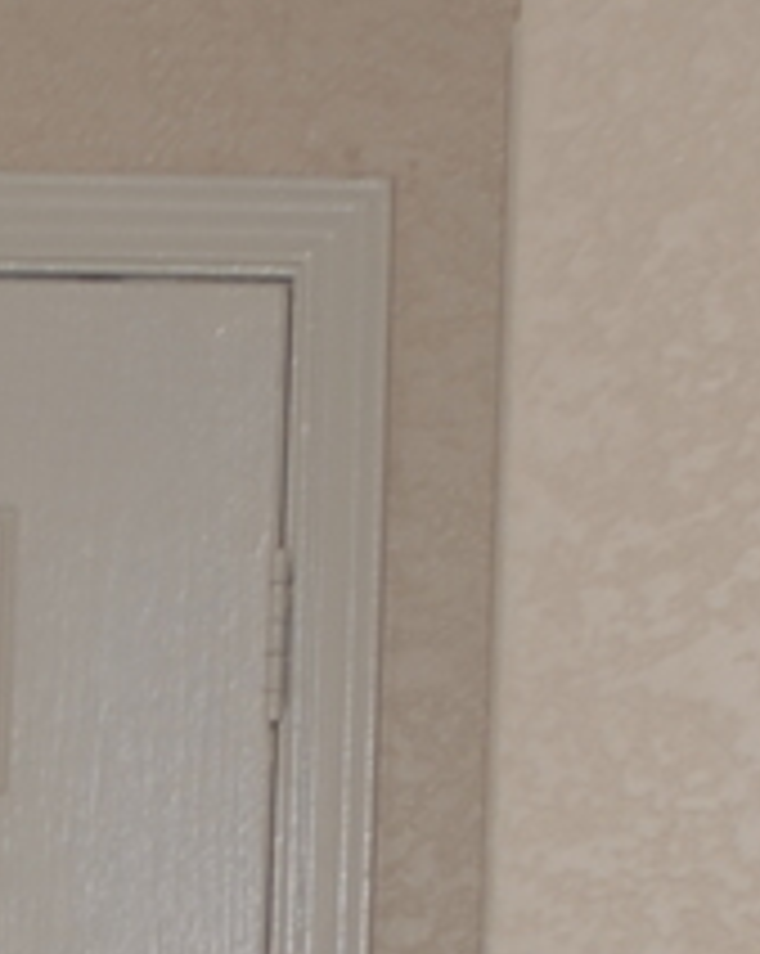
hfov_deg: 5.0
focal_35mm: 301
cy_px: 1526
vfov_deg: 6.3
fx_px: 8481
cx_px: -1046
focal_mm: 28
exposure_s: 1/60
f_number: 2.8
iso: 100
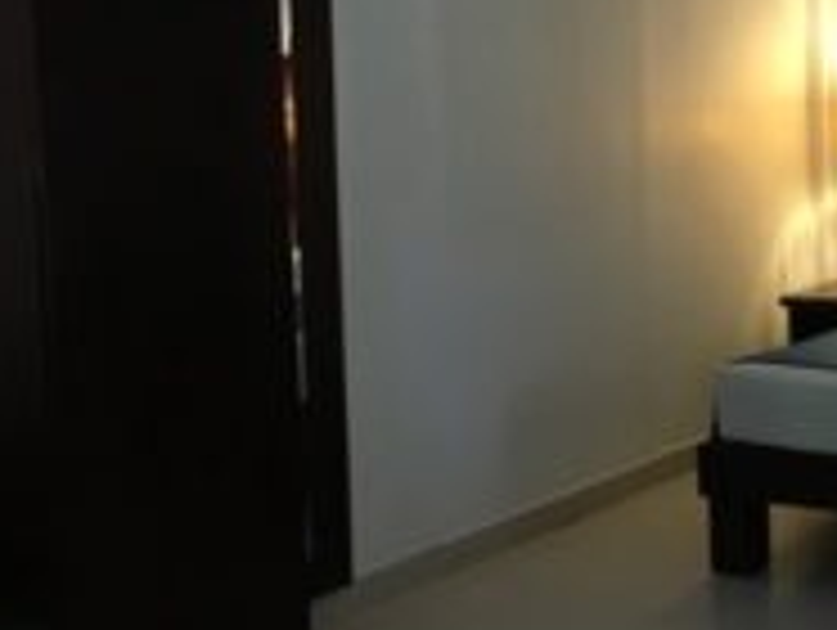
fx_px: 1695
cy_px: 135
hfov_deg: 26.5
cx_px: 810
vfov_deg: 20.8
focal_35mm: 70
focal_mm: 4.15
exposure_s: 1/25
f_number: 2.2
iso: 200
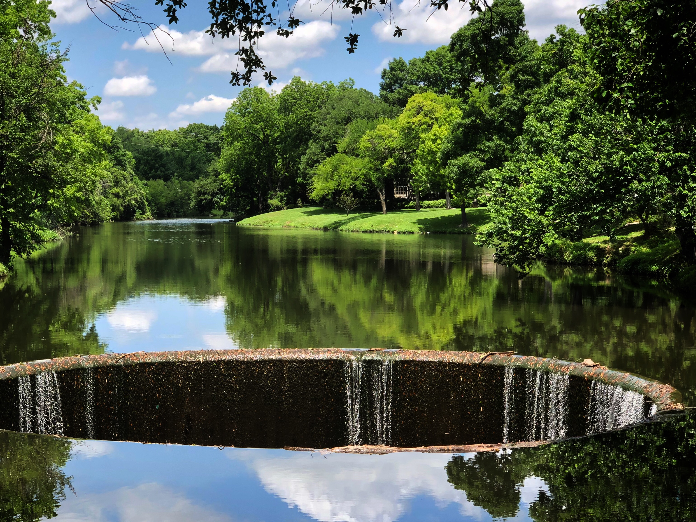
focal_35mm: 68
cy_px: 290
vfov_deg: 21.6
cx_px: 296
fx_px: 1367
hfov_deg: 28.5
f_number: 2.4
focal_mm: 6
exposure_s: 1/430
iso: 16
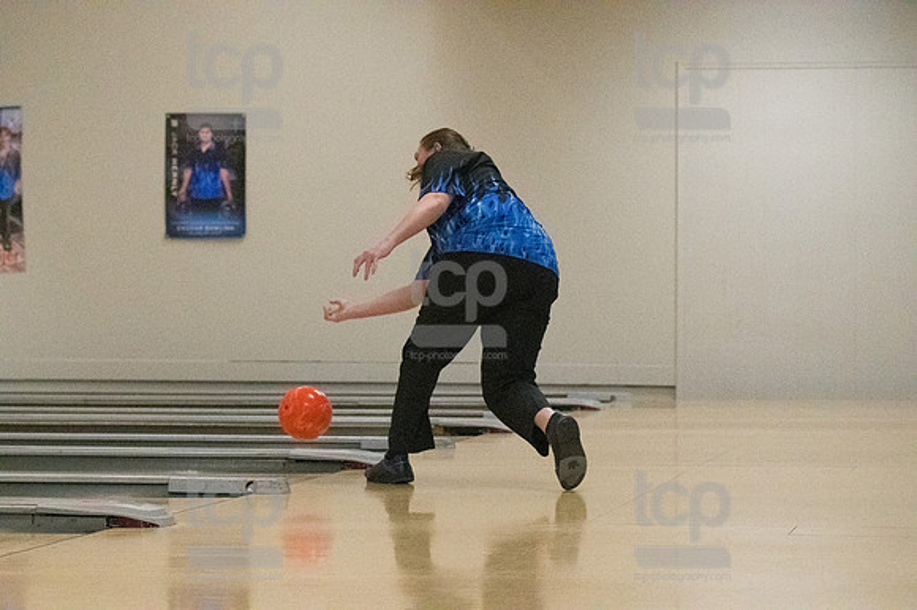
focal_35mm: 123
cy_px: 305
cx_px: 458
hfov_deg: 16.7
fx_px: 3131
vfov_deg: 11.1
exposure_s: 1/1250
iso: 10000
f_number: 4
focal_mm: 82
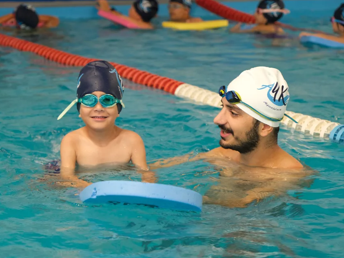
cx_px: 172
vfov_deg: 14.2
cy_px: 130
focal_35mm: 104
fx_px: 1033
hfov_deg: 18.9
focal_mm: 63
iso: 1600
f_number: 4
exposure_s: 1/90
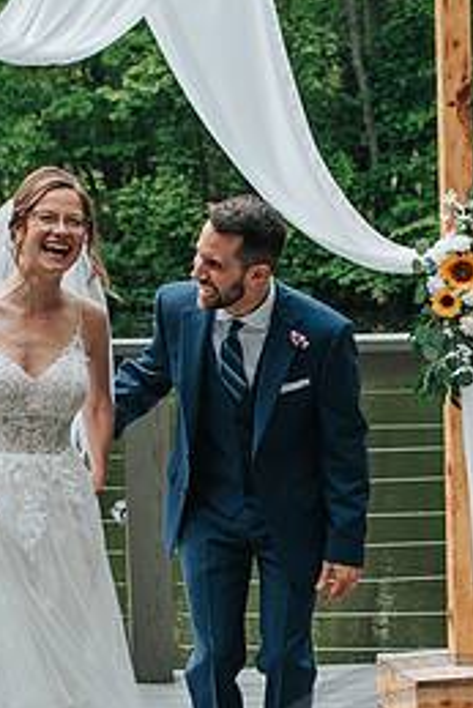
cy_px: 512
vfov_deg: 14.9
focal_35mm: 137
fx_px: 2696
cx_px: 209
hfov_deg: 10.0
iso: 220
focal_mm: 35
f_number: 3.5
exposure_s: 1/800
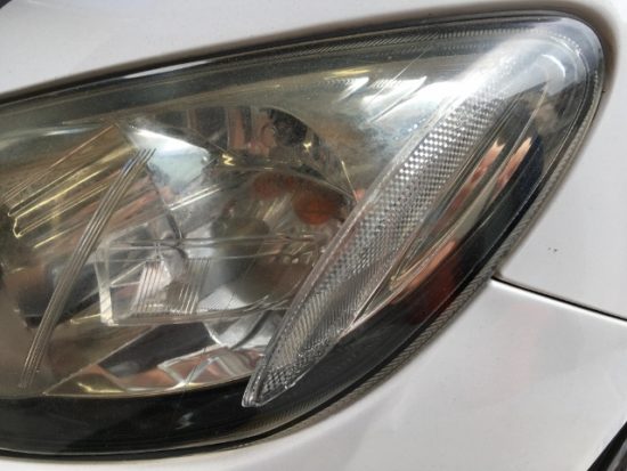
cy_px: 236
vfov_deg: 48.3
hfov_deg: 61.6
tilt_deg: -43.1
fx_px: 526
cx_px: 314
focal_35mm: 29
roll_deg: +8.8
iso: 25
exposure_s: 1/287
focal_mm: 4.15
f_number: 2.2
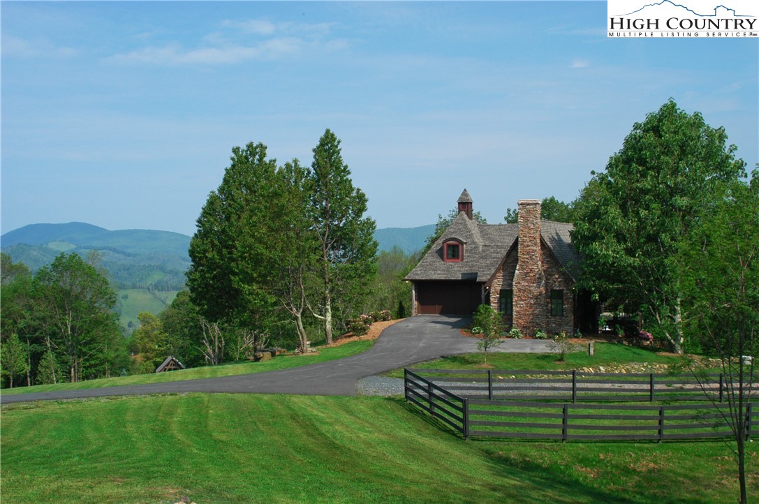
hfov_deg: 46.4
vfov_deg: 31.8
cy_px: 252
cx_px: 380
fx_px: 884
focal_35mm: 42
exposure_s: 1/60
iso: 200
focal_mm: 28
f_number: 13
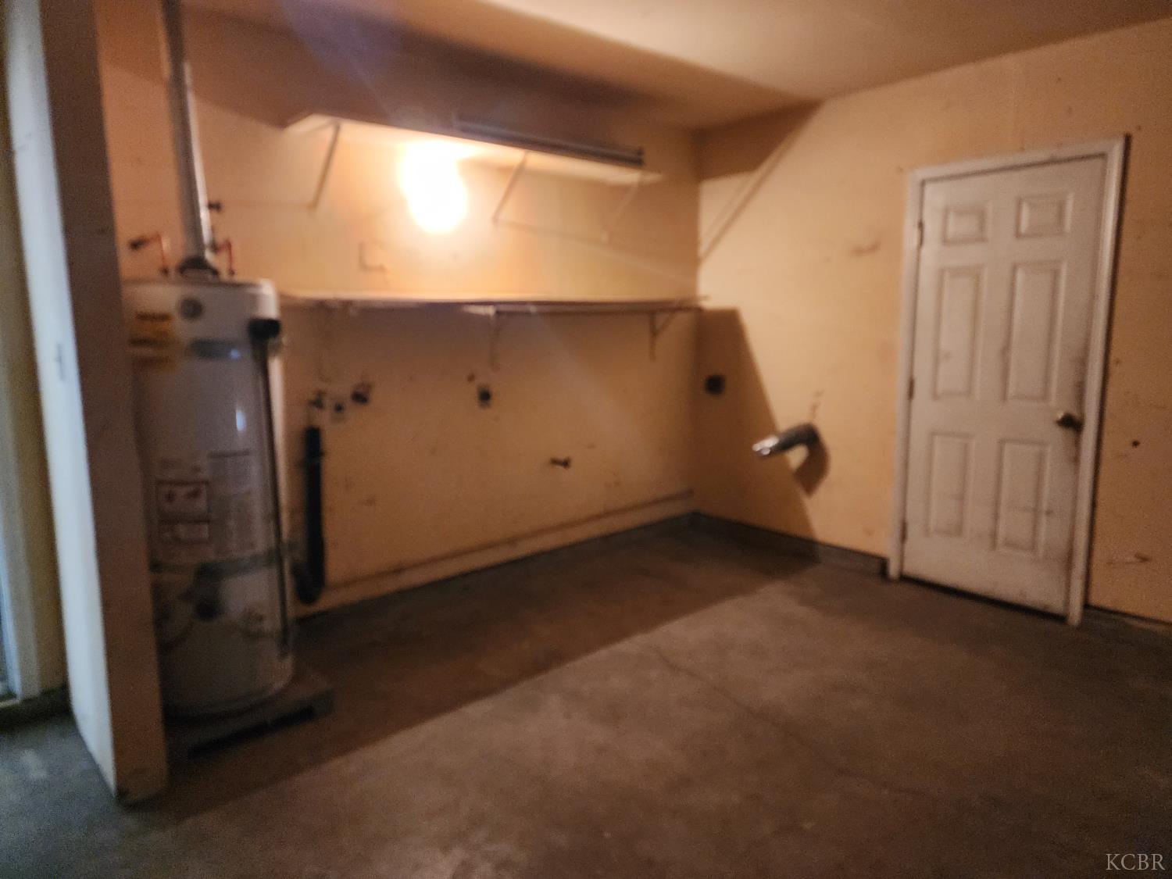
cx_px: 586
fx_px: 779
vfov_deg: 58.9
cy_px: 440
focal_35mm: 23
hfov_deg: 73.9
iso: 640
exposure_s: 1/40
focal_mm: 6.4
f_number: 1.8
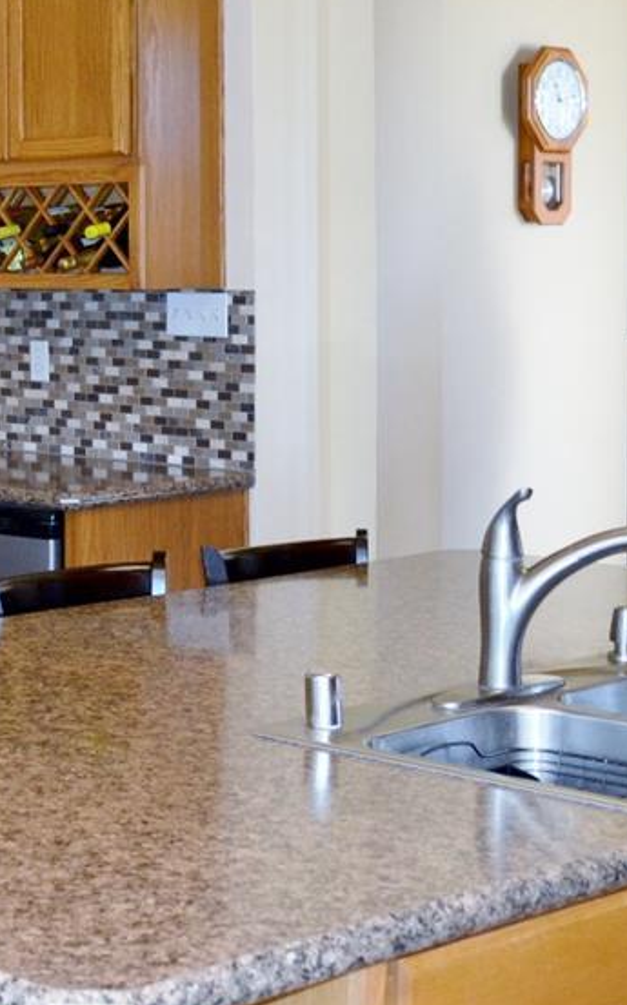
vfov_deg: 24.8
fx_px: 2272
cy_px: 334
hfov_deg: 15.1
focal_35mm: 83
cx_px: -167
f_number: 4
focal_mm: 20
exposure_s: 1/80
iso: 400
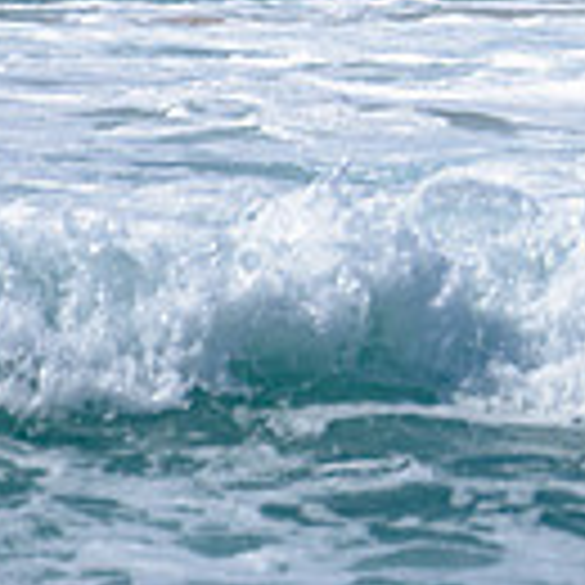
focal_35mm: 2331
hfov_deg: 0.8
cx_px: 1356
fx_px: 44568
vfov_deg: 0.8
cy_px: -459
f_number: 5.6
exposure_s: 1/2000
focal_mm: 500
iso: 100
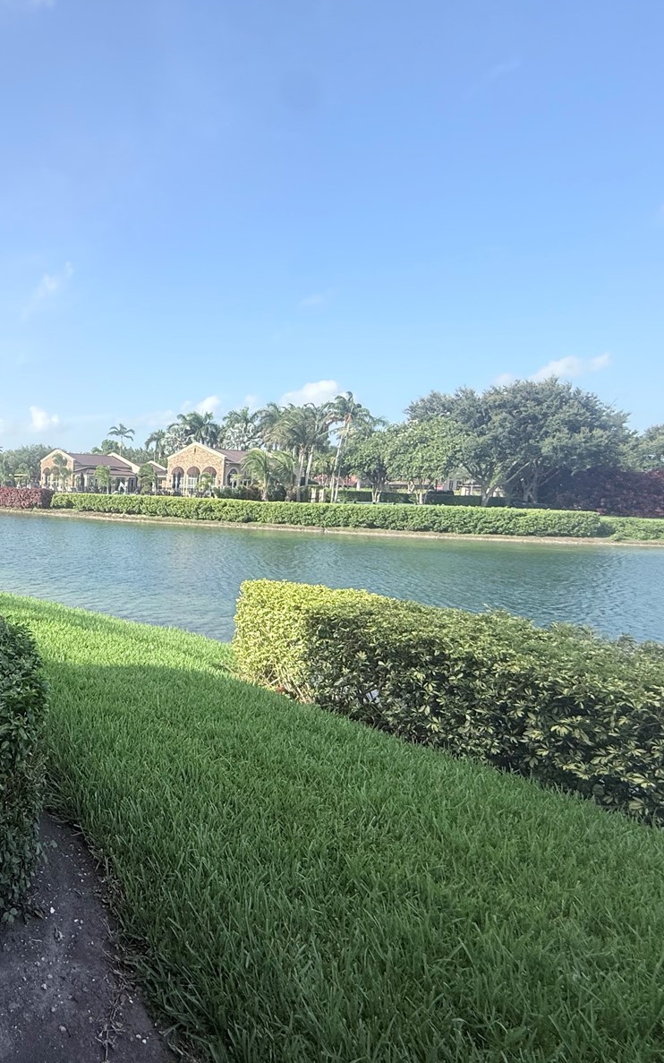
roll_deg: -2.1
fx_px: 579
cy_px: 527
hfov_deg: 49.7
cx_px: 14
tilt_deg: -4.0
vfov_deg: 85.1
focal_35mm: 20
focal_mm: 2.22
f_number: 2.2
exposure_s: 1/1211
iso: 50
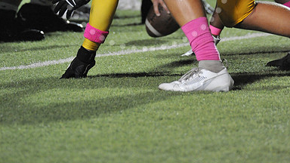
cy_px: -41
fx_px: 6083
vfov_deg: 1.5
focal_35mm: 791
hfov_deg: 2.7
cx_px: 145
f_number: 7.1
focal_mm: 500
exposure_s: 1/200
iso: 6400
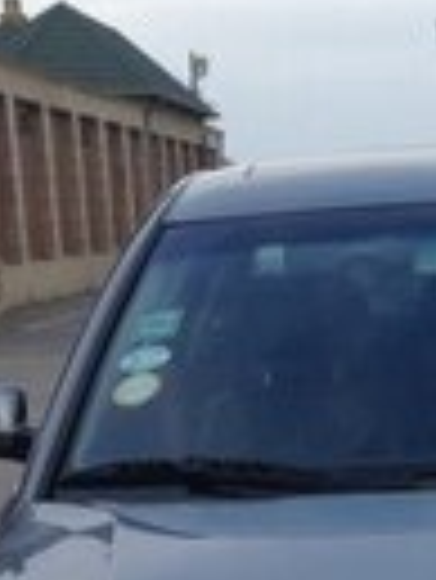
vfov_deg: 14.7
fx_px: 2129
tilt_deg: -14.6
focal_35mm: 127
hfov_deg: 11.5
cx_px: 521
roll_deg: +0.7
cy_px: 805
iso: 50
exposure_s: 1/753
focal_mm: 4.12
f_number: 2.4
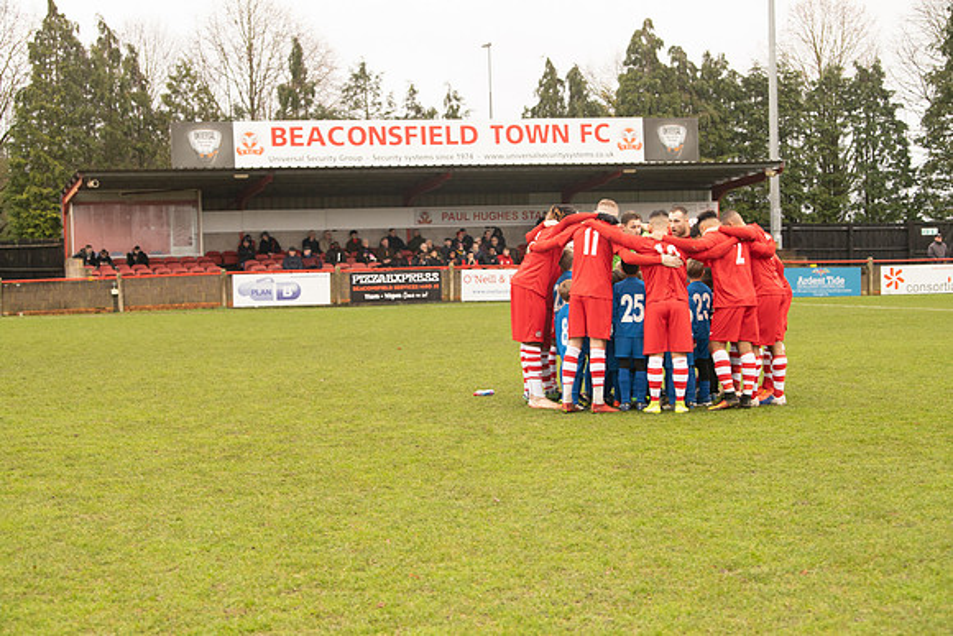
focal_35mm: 72
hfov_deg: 28.1
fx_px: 1906
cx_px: 476
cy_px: 318
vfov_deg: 18.9
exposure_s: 1/250
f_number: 5
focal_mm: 72
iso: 2000
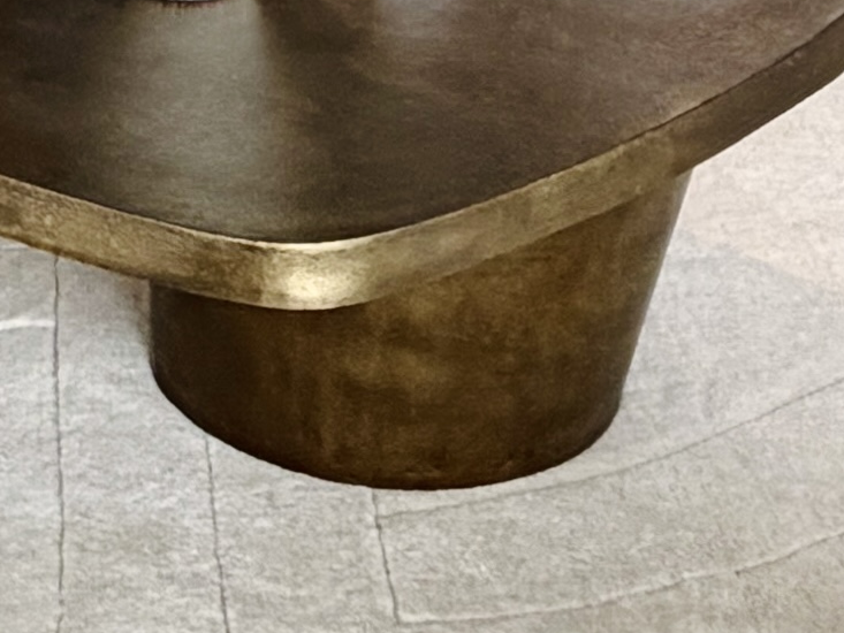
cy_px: -856
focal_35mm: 103
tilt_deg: +0.5
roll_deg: +0.6
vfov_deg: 11.8
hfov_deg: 18.7
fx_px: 2512
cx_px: 57
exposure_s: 1/100
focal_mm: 2.22
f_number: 2.2
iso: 64
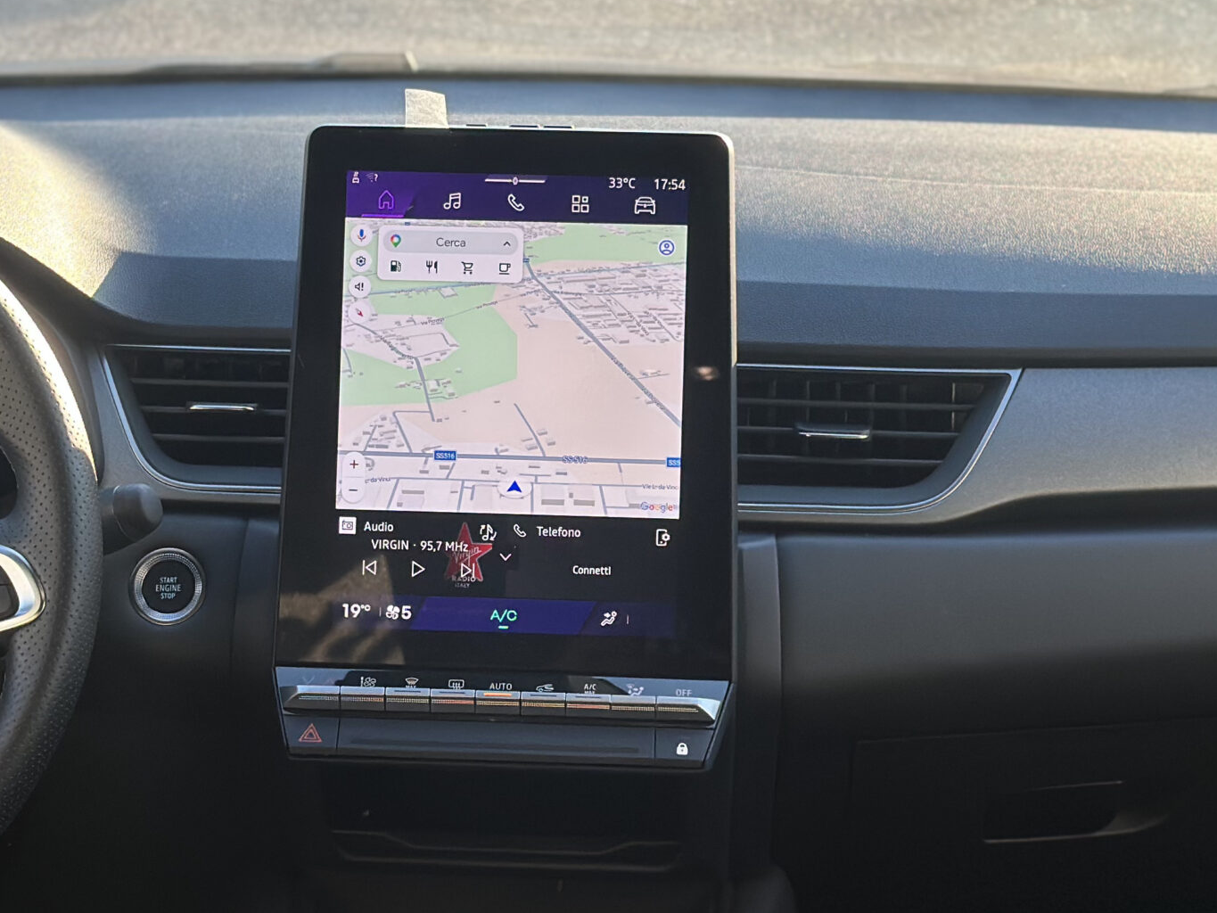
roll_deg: -1.1
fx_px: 3164
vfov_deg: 16.4
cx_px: 528
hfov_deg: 21.8
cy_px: 450
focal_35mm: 90
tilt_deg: -18.2
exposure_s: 1/422
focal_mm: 6.86
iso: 80
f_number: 1.78
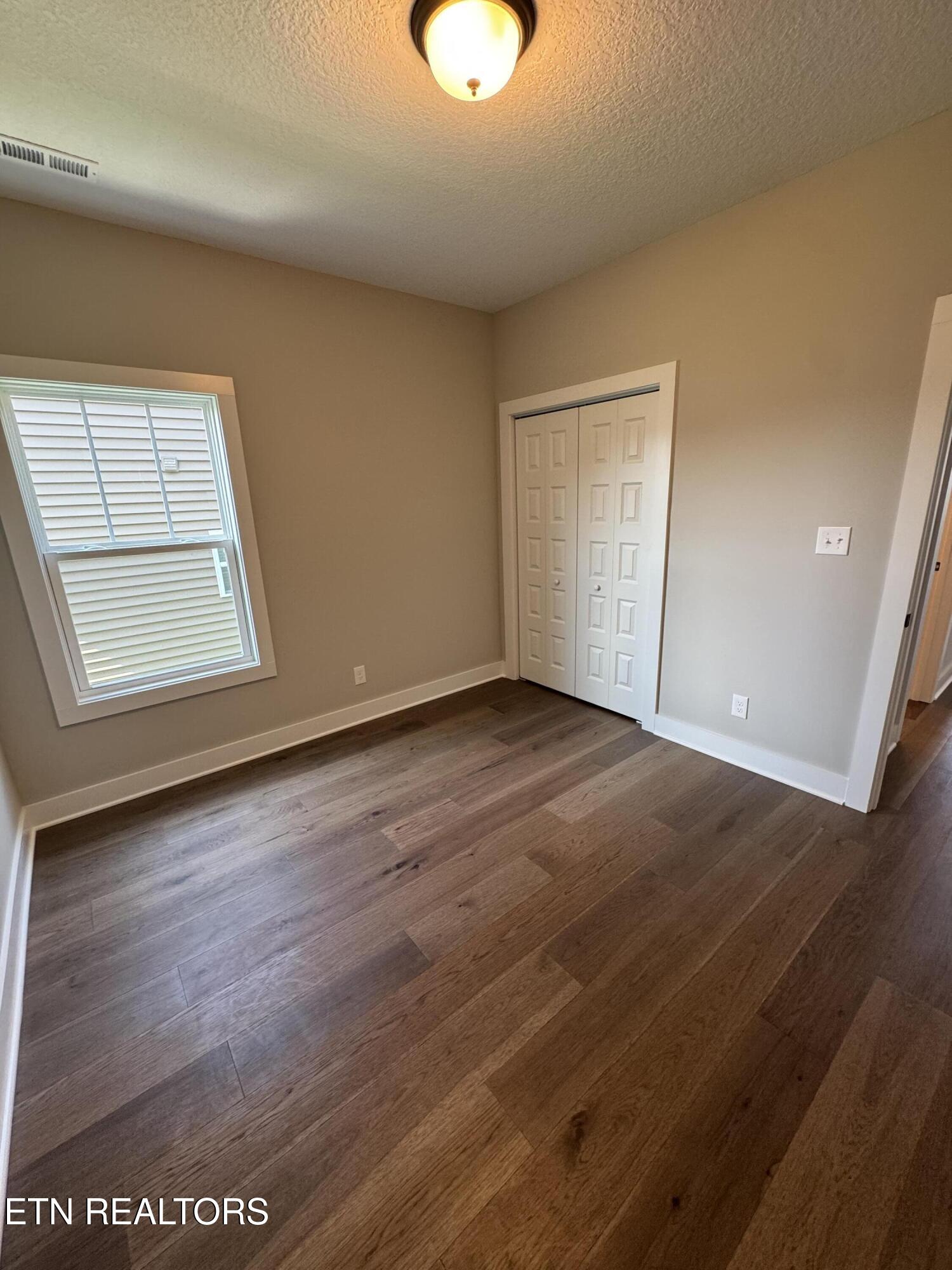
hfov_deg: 85.7
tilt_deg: -16.0
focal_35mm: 14
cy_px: 635
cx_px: 476
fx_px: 513
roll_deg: +3.8
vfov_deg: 102.1
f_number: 2.2
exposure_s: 1/60
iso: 200
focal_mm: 2.22
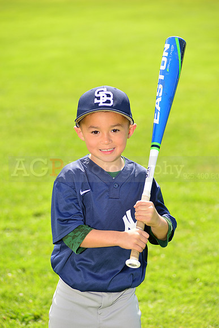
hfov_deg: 10.2
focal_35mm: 135
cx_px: 110
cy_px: 164
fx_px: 1231
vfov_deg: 15.2
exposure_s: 1/250
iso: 100
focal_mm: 135
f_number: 5
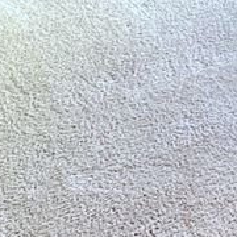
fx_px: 798
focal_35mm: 103
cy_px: -189
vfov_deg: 14.8
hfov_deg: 14.5
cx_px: 448
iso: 200
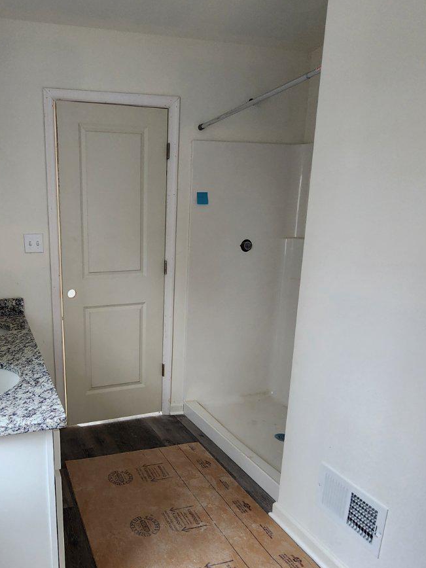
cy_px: 329
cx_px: 109
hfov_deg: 56.2
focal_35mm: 23
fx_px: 377
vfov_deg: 73.4
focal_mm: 2.2
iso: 125
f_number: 2.2
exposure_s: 1/60
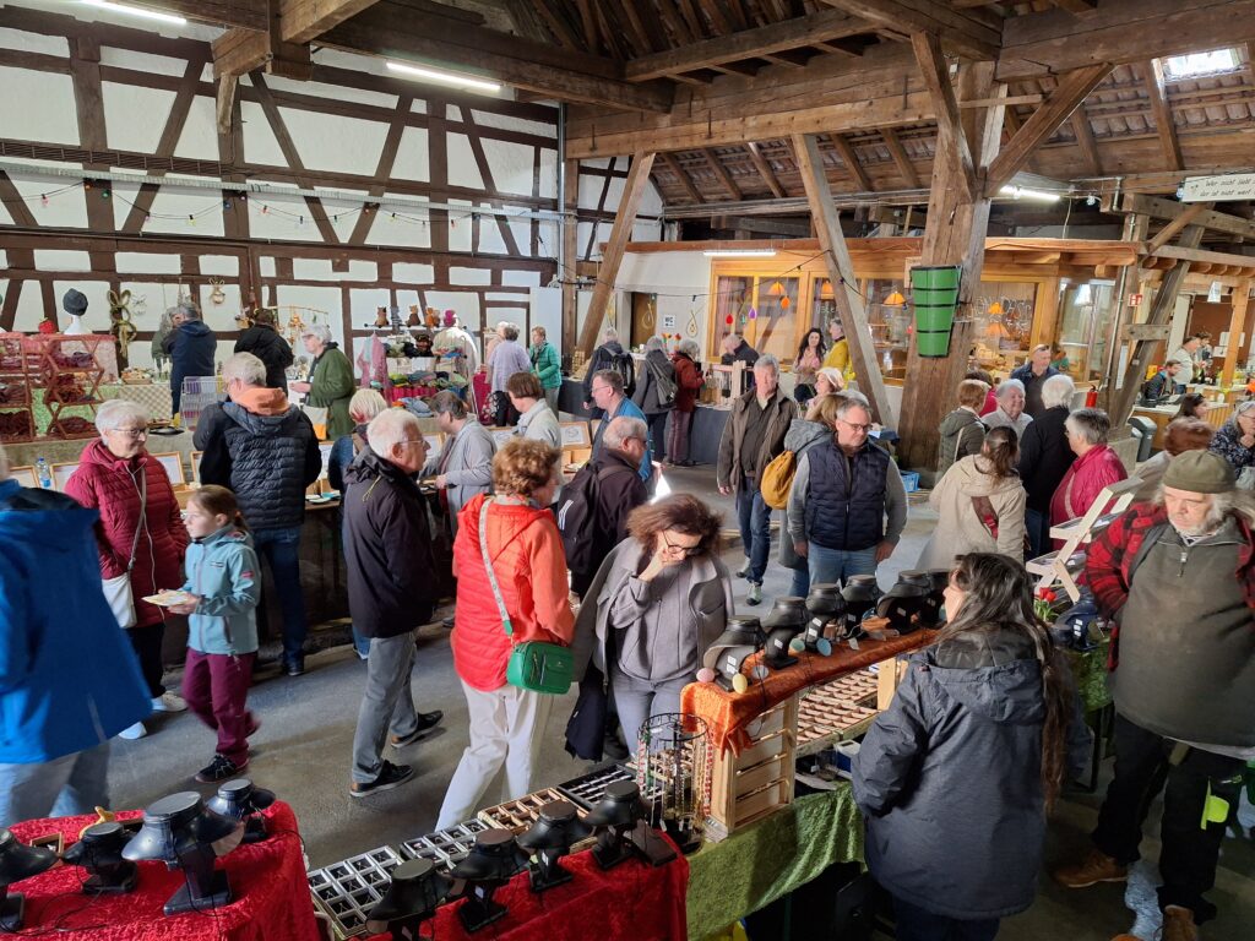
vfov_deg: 58.9
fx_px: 834
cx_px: 628
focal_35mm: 23
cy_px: 470
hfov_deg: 73.9
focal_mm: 5.54
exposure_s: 1/50
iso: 160
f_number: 1.8
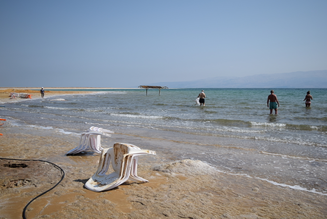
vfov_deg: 34.3
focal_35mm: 39
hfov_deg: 49.5
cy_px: 110
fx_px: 354
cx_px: 164
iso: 100
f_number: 4
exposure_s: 1/2000
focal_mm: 26
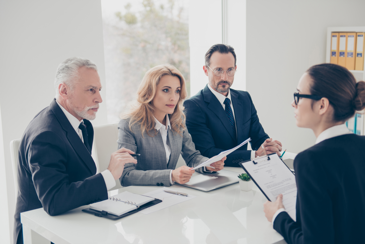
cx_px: 182
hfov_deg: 38.2
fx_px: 527
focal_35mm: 52
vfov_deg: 26.0
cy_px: 122
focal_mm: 52
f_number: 2.8
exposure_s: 1/100
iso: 160
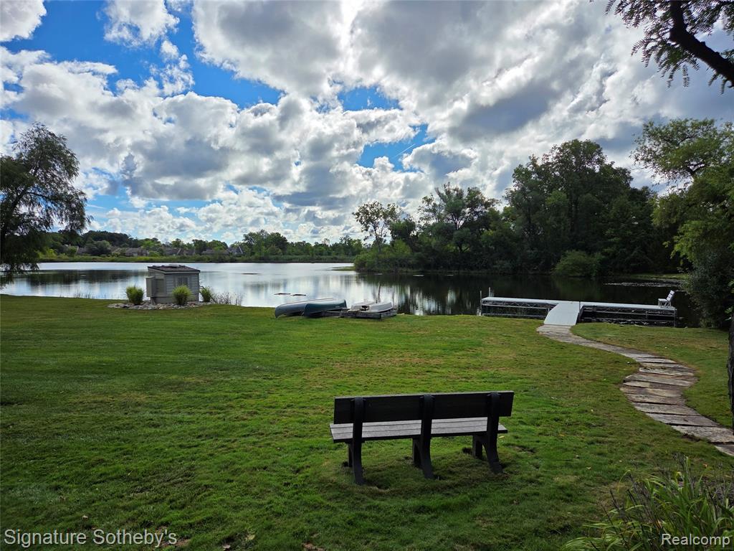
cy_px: 276
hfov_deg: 73.9
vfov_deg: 58.9
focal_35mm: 23
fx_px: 488
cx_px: 367
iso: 50
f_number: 1.8
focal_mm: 5.4
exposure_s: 1/7891
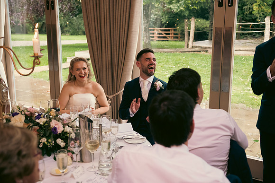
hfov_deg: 46.4
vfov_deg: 31.9
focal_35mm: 42
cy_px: 92
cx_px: 138
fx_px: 321
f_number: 3.5
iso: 1000
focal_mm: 42
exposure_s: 1/160
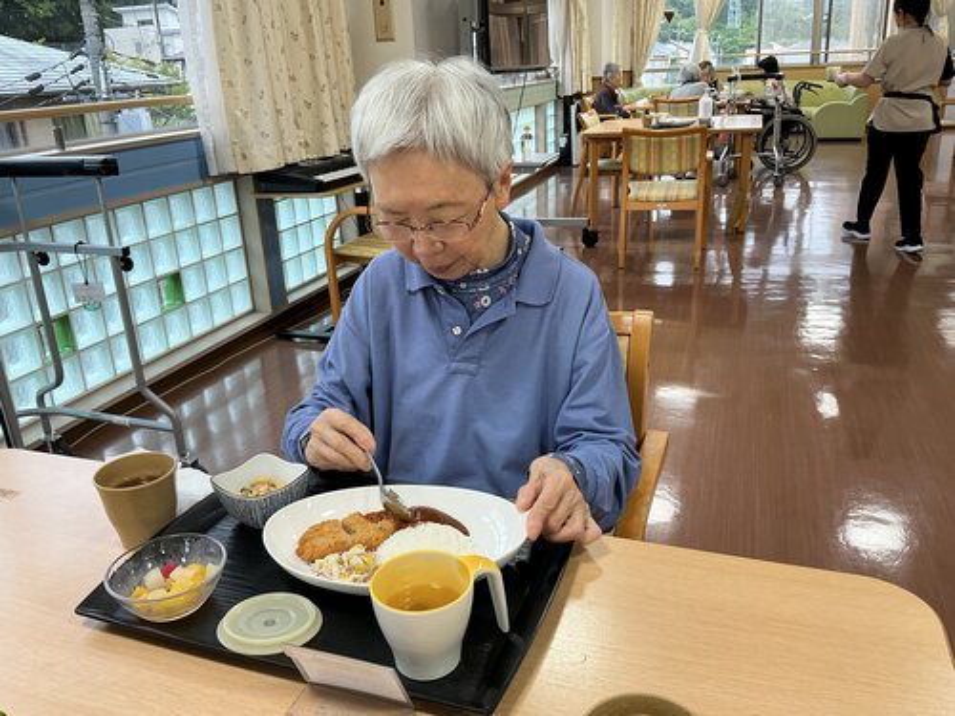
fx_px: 800
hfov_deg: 61.7
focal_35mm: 29
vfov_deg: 48.2
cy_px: 358
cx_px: 478
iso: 40
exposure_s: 1/60
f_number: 1.8
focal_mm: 3
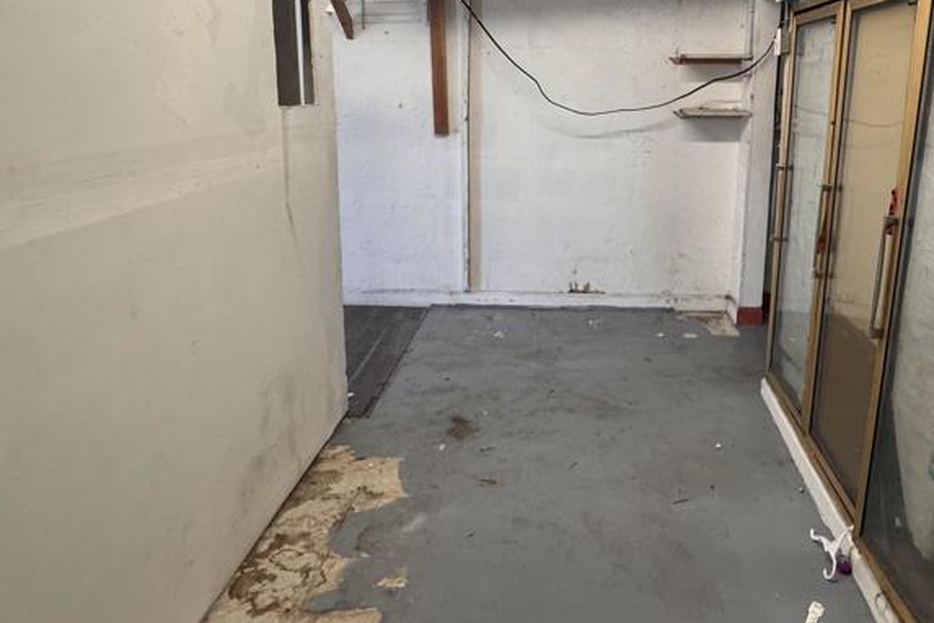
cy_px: 199
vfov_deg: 48.6
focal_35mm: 26
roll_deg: -1.9
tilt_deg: -10.9
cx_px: 606
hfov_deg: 67.9
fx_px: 675
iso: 320
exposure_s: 1/120
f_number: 2.2
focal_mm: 2.22
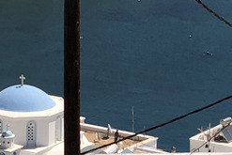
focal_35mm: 350
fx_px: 2257
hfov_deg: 5.9
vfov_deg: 3.9
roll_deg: +0.4
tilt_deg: -8.2
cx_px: -16
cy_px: -165
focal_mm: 6
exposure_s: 1/1548
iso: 16
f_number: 2.4
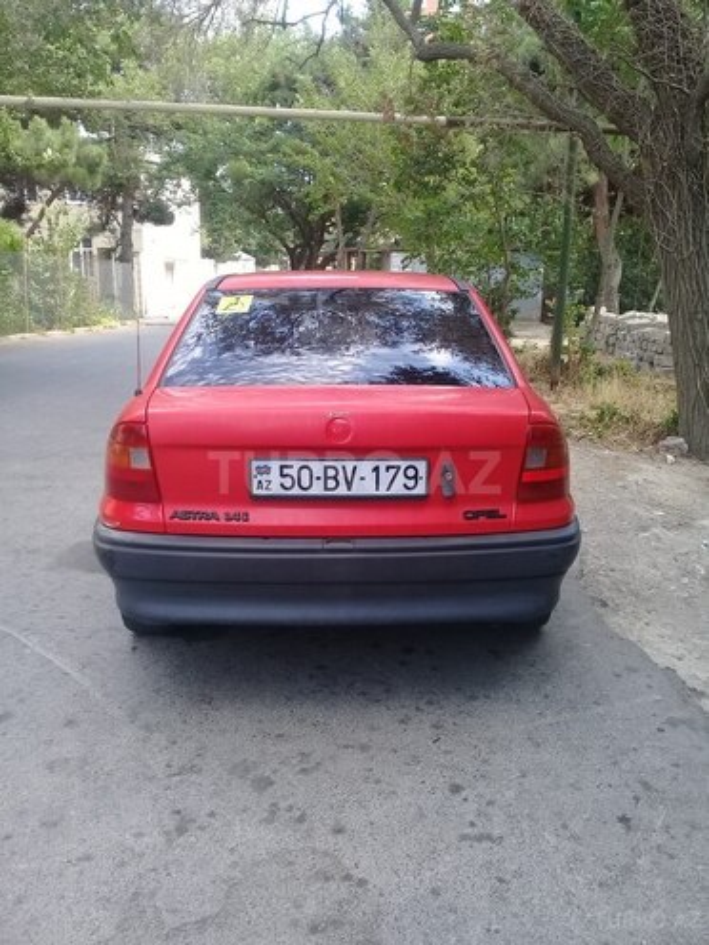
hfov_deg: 45.4
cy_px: 472
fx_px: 847
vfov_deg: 58.4
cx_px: 354
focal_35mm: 31
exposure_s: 1/116
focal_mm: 3.3
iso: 50
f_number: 2.2
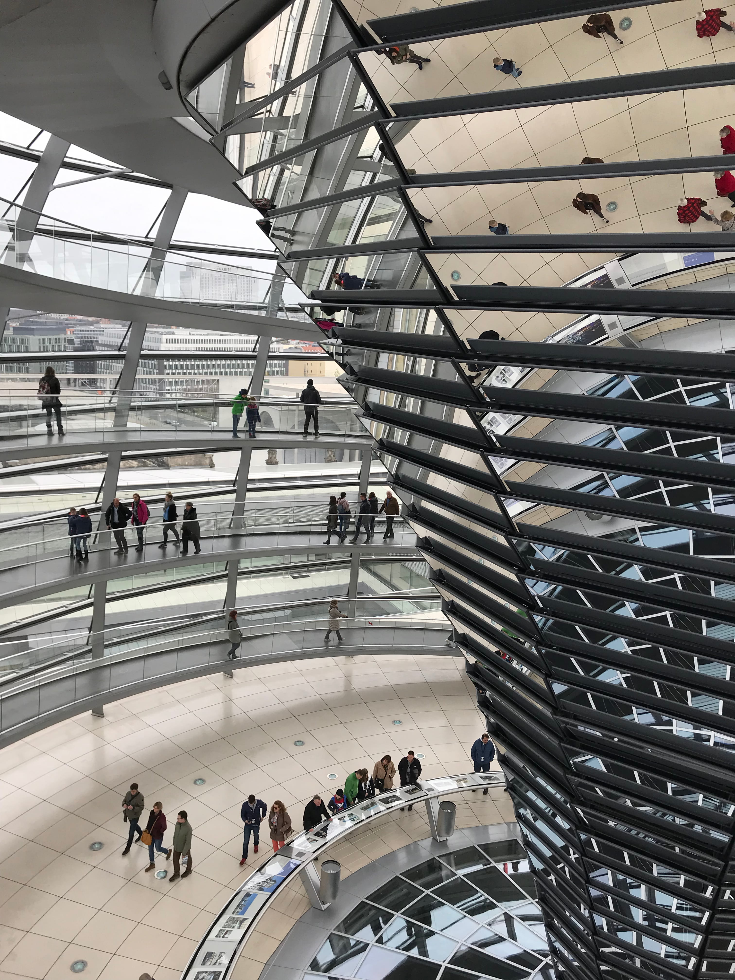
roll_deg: -3.0
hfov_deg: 49.7
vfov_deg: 63.4
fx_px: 793
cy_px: 490
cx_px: 368
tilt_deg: -11.7
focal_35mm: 28
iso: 20
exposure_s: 1/643
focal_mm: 3.99
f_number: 1.8
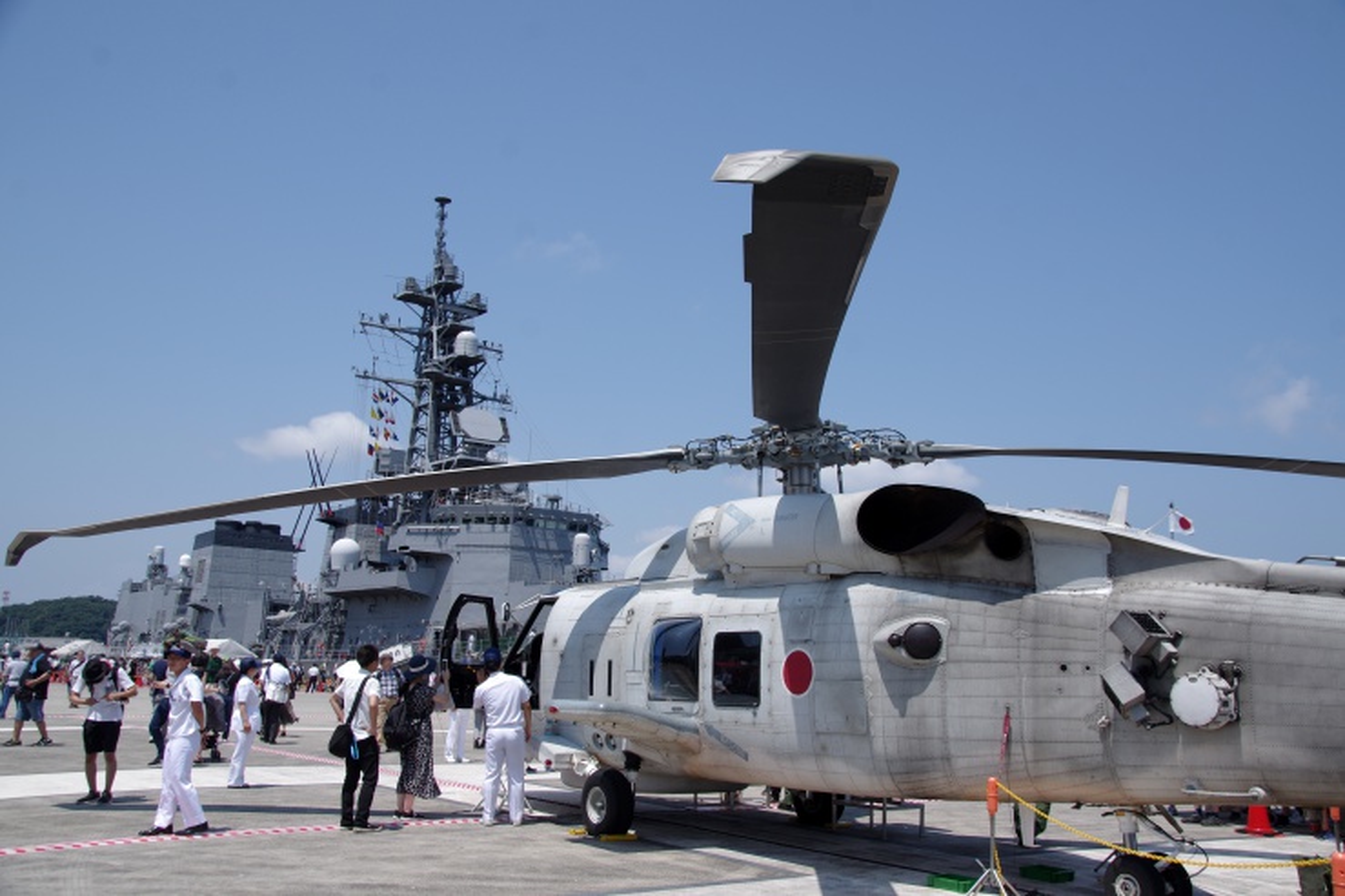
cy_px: 448
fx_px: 1232
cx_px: 672
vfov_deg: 39.9
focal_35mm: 33
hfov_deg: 57.2
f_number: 9
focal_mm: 22
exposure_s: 1/250
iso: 100
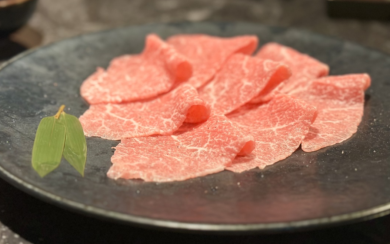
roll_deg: -0.9
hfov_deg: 35.1
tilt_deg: -25.8
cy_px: 116
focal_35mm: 58
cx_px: 179
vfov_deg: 22.4
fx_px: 616
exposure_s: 1/40
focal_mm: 6.86
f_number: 1.78
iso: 250
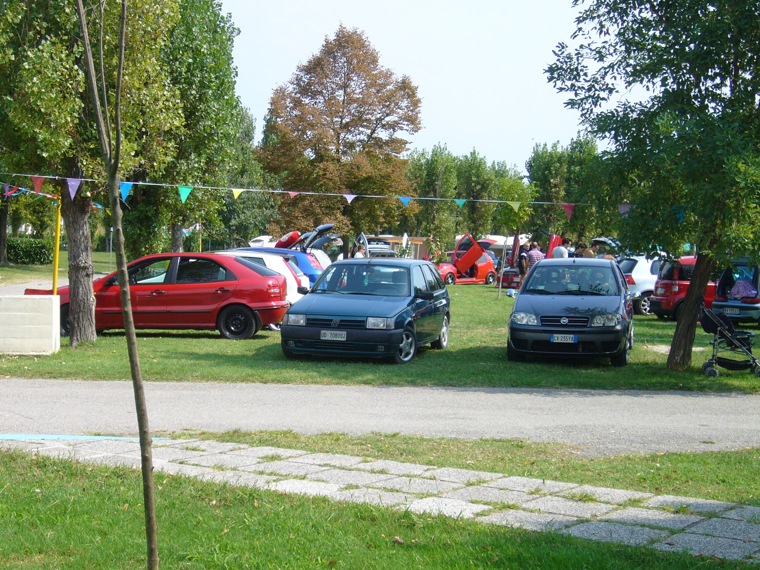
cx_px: 380
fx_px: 1449
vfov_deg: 22.3
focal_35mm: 66
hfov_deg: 29.4
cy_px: 285
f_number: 4
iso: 64
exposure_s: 1/400
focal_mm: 11
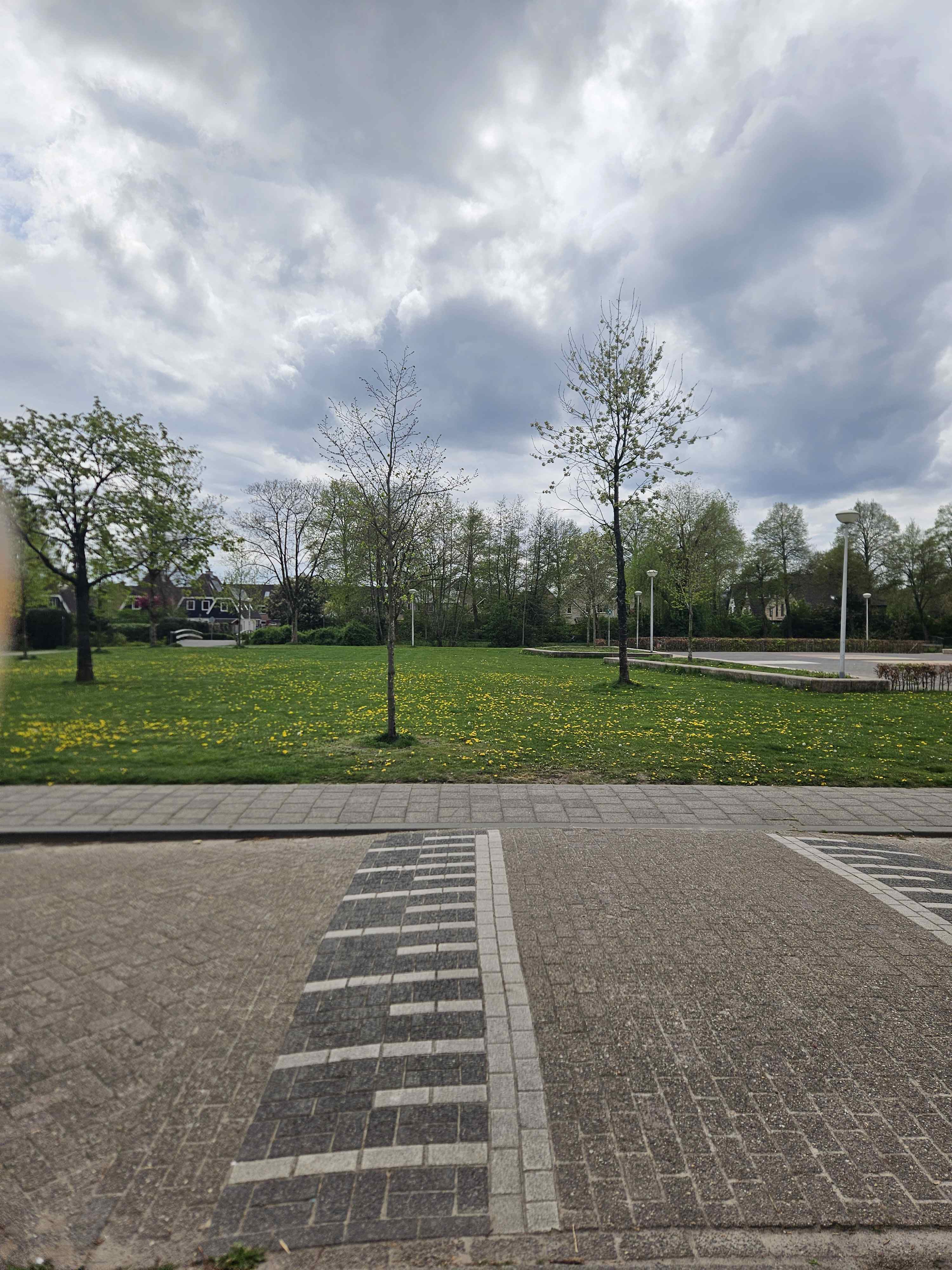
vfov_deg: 73.9
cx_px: 476
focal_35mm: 23
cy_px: 635
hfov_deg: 58.9
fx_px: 843
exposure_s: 1/4256
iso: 25
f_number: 1.8
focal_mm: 5.4
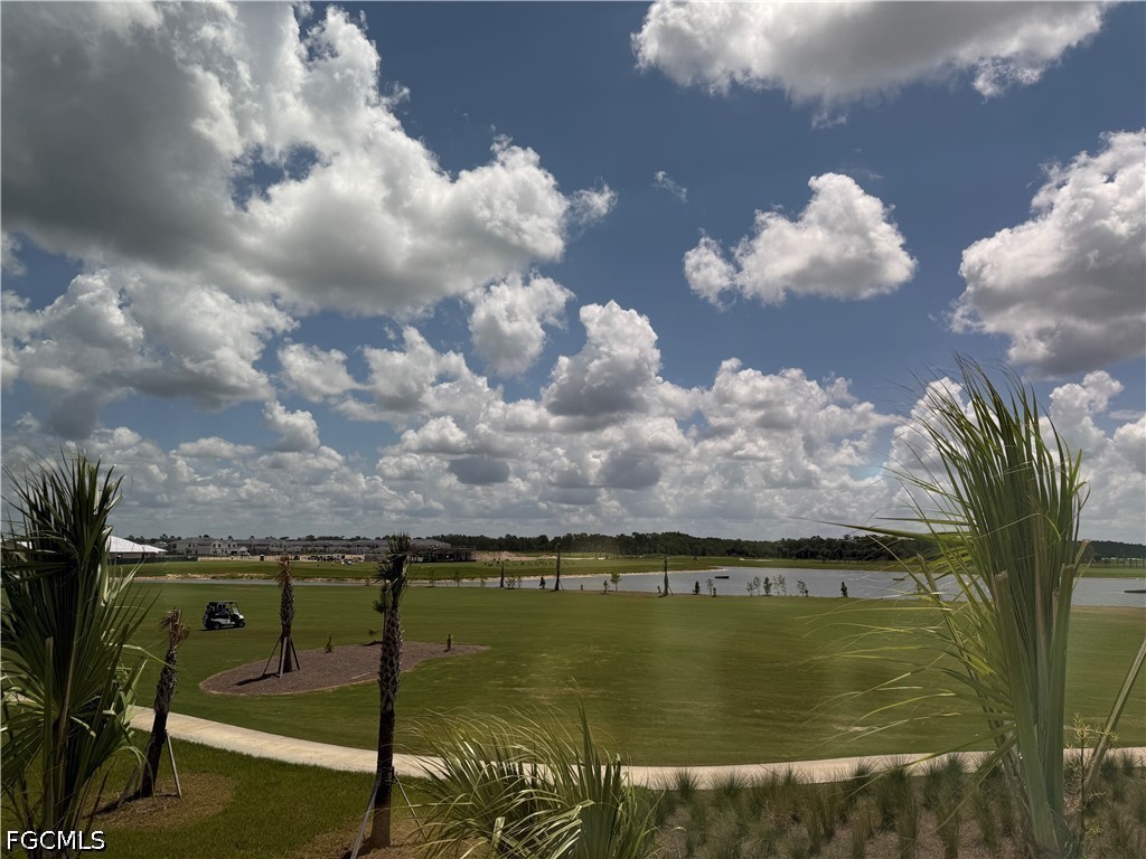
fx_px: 795
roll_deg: -0.3
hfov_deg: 71.6
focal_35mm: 24
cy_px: 430
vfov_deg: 56.8
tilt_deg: +8.8
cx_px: 573
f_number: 1.78
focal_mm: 6.76
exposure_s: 1/8130
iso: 80
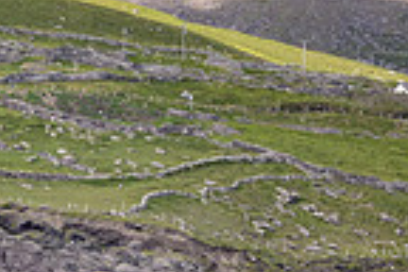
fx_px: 2346
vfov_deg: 6.6
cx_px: -187
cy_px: 248
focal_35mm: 207
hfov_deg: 9.7
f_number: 8
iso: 1100
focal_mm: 50
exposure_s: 1/800
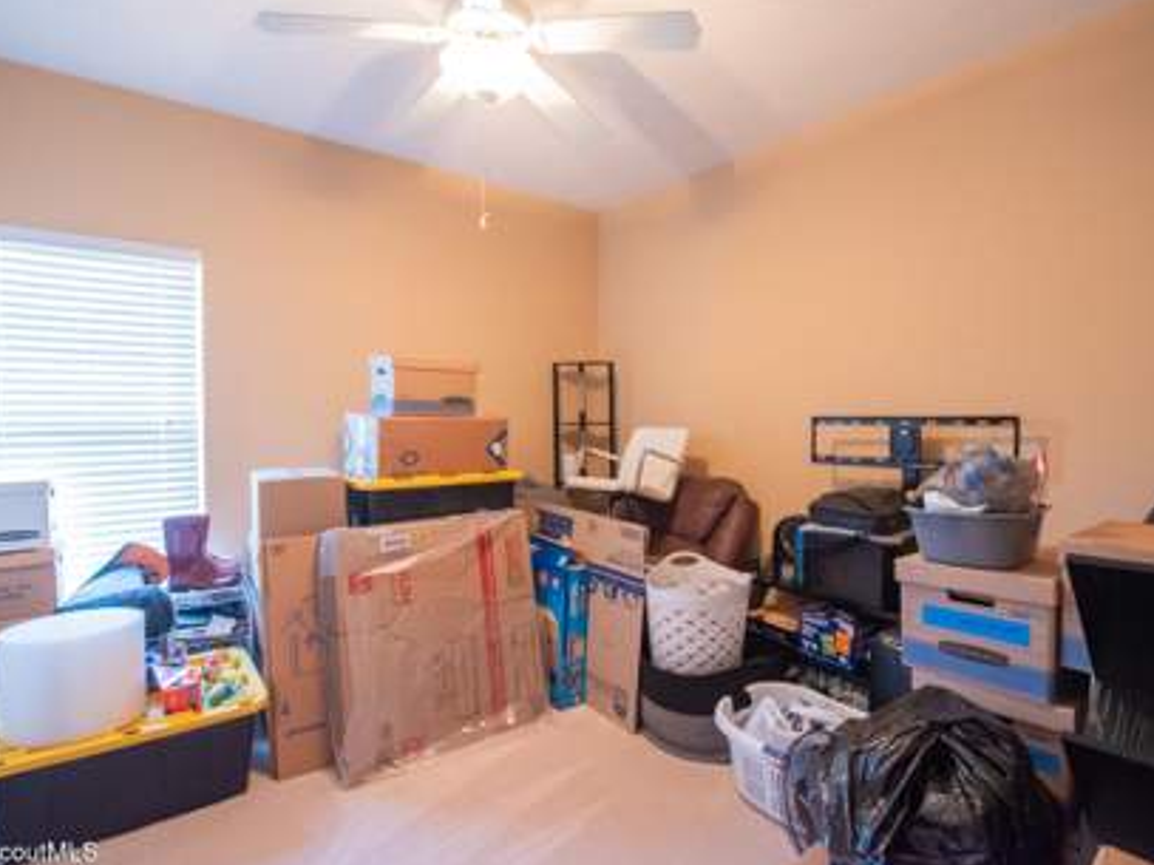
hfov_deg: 91.0
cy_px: 440
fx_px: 567
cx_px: 576
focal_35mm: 17
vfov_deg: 74.7
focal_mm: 10
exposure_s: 1/20
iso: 1250
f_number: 5.6
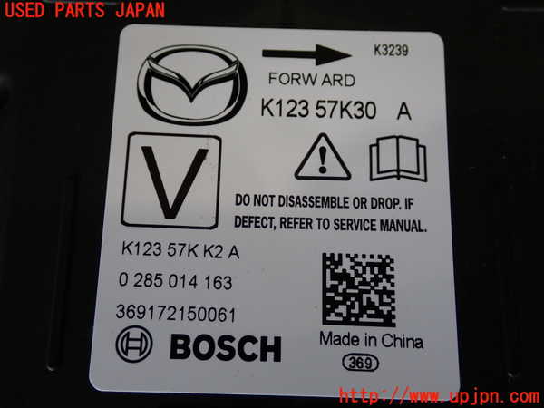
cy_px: 204
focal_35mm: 47
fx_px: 739
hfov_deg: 40.4
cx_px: 272
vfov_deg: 30.9
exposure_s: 1/80
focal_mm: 8.4
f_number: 3.1
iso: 200
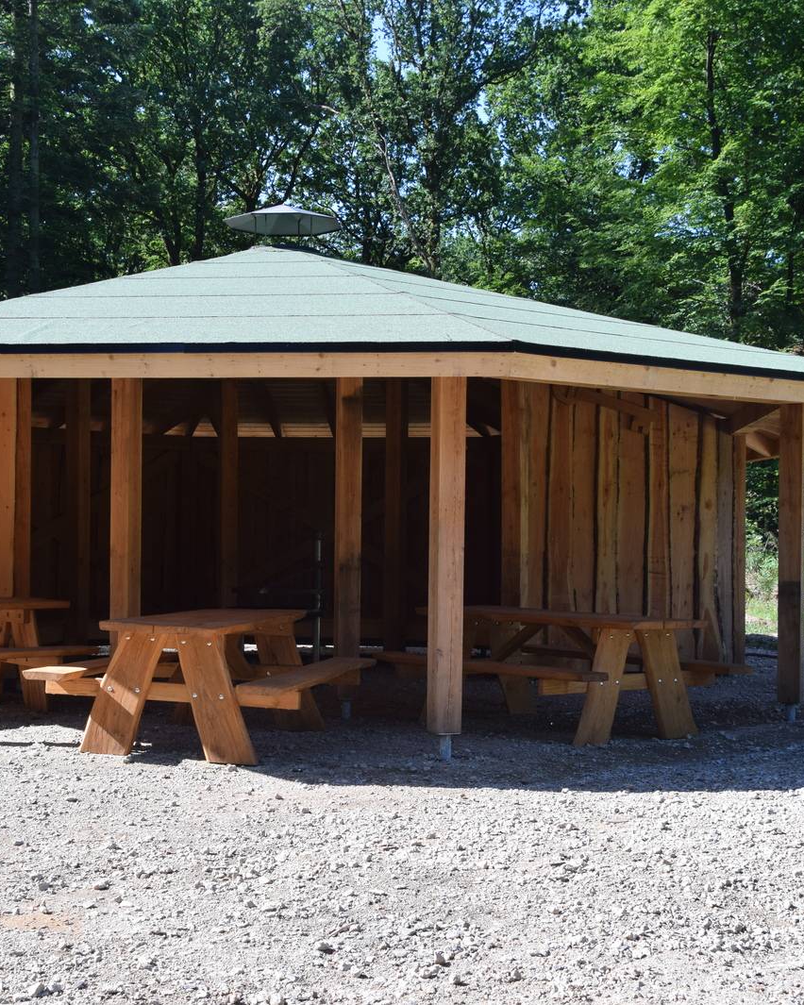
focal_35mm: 55
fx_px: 1636
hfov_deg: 27.6
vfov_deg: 34.2
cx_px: 326
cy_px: 502
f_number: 7.1
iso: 400
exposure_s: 1/500
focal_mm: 26
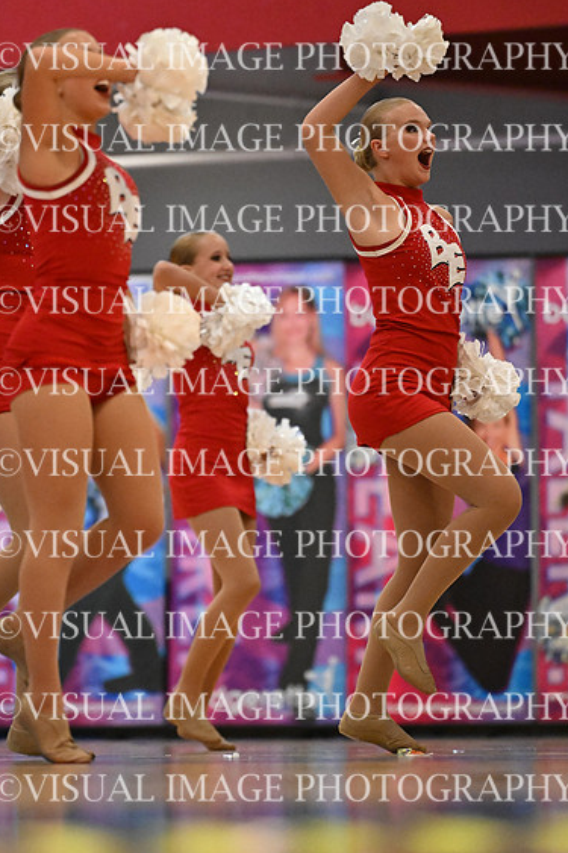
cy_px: 421
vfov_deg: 6.7
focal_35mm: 309
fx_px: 7317
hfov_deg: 4.4
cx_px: 285
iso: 8000
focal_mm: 200
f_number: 2.8
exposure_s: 1/1000
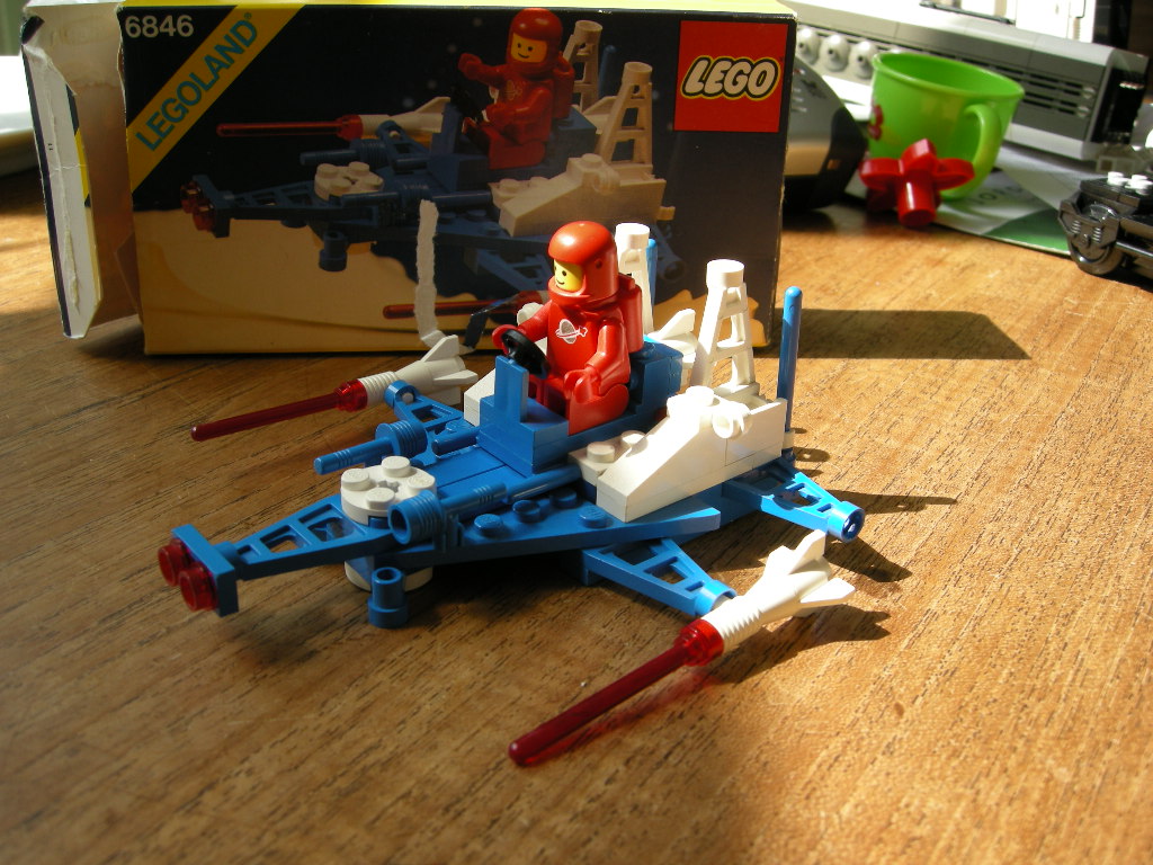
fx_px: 1199
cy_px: 432
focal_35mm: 36
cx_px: 576
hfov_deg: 51.4
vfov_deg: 39.7
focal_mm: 7.5
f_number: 3.8
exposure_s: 1/141
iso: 64
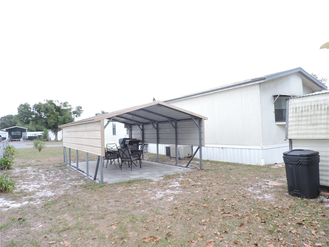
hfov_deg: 71.6
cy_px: 124
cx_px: 164
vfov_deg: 56.8
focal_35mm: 24
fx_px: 228
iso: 100
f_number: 3
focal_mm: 4.3
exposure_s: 1/250
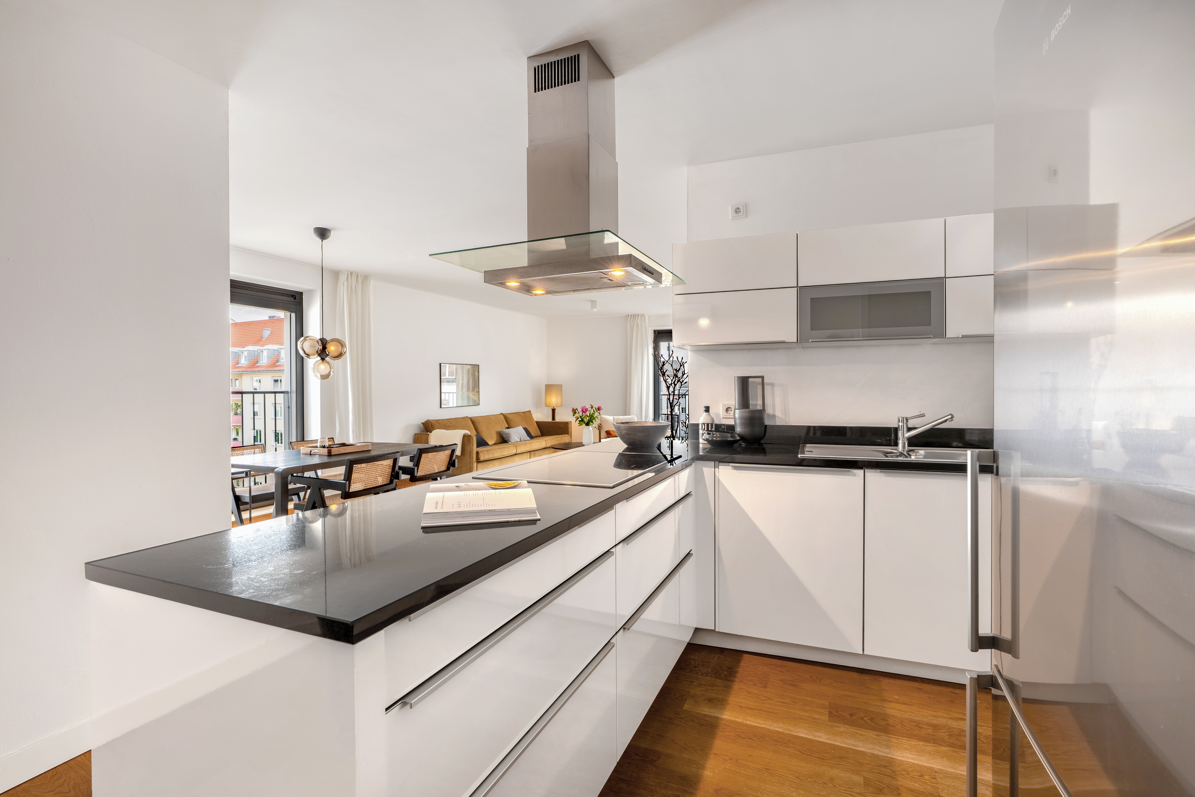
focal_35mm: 16
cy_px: 398
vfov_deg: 73.7
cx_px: 598
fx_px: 531
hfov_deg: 96.7
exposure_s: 1/4
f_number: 11
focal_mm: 16
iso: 100
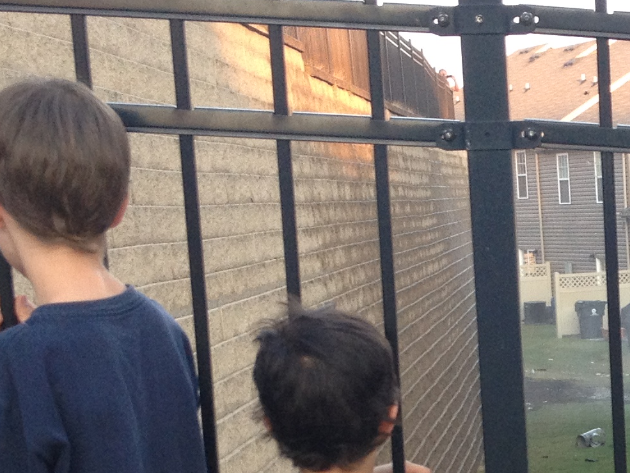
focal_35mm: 116
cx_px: 733
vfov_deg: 12.5
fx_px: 2111
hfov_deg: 16.4
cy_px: 522
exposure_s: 1/120
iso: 100
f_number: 2.4
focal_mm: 4.28
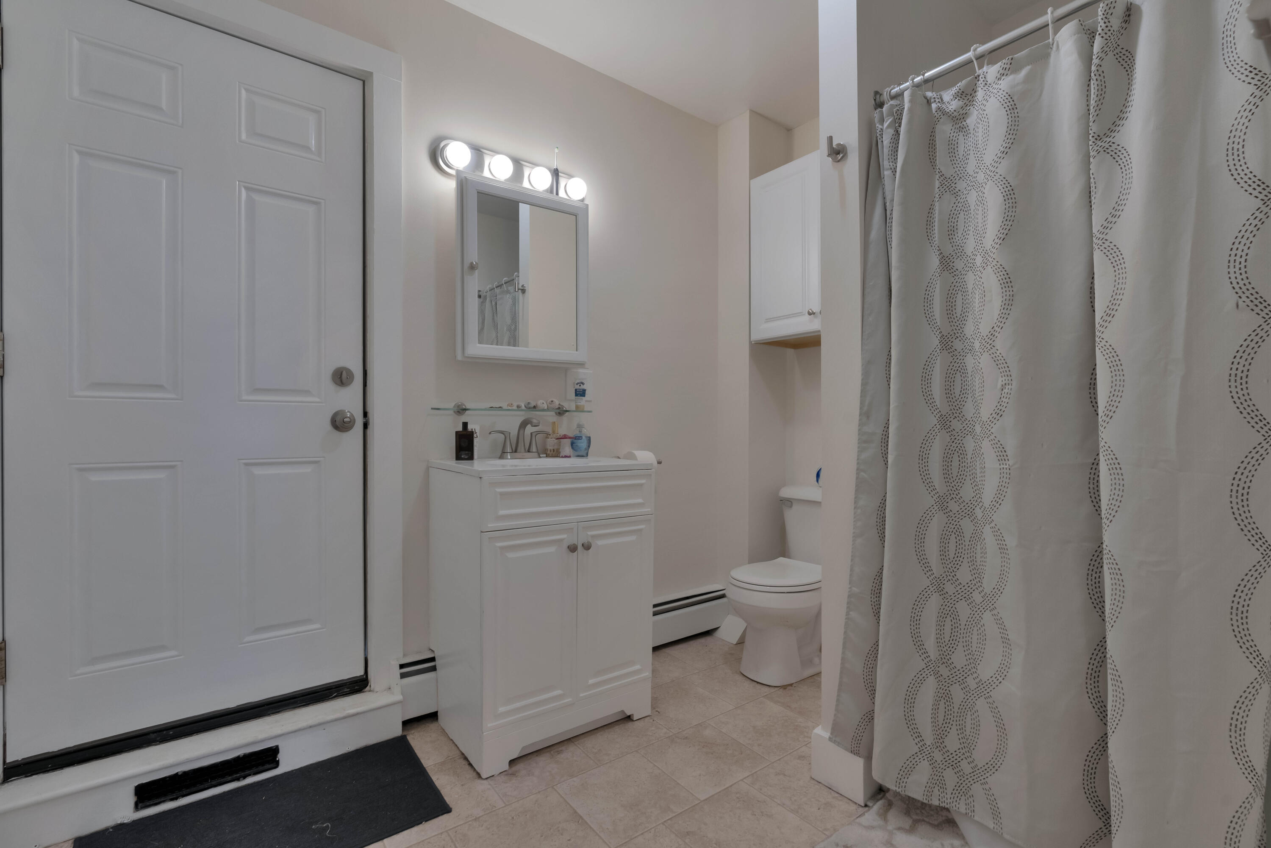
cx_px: 636
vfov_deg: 73.8
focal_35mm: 16
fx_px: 565
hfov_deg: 96.7
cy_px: 424
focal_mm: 16
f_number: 8
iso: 800
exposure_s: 1/350
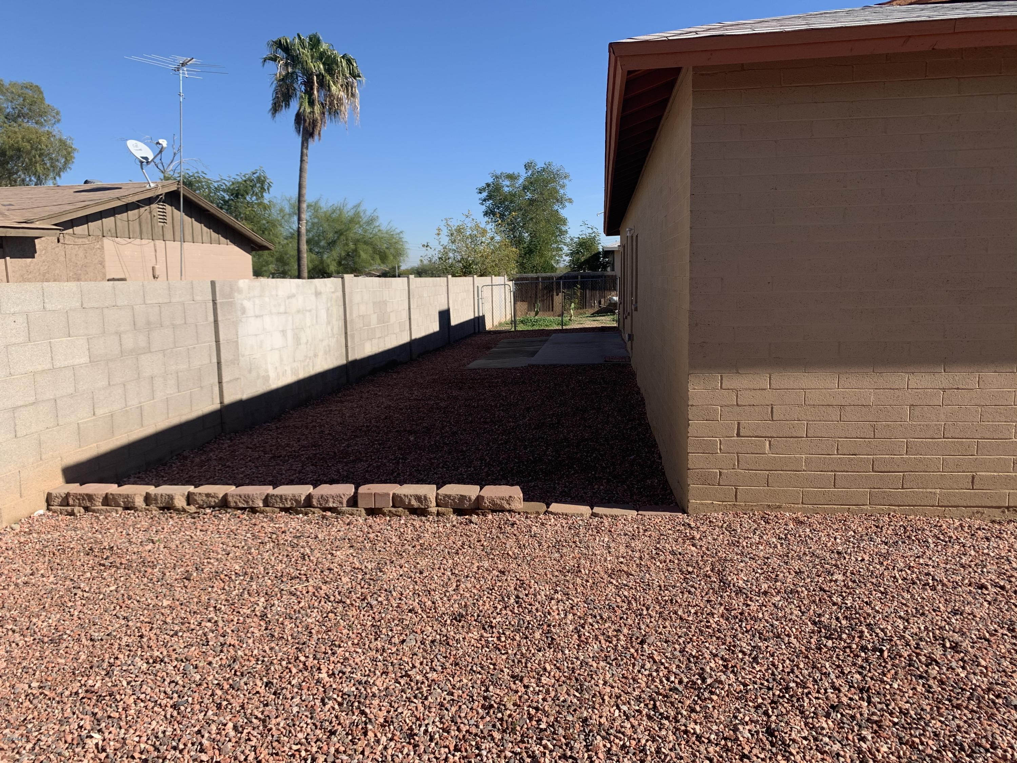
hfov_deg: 67.3
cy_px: 382
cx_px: 508
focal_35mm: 26
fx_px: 764
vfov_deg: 53.1
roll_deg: +0.7
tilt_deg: -5.6
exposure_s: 1/2160
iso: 25
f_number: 1.8
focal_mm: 4.25
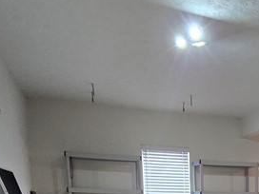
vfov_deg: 24.0
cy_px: 283
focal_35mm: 49
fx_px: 367
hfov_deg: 34.0
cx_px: 281
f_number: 2.2
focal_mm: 2.2
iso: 160
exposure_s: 1/60
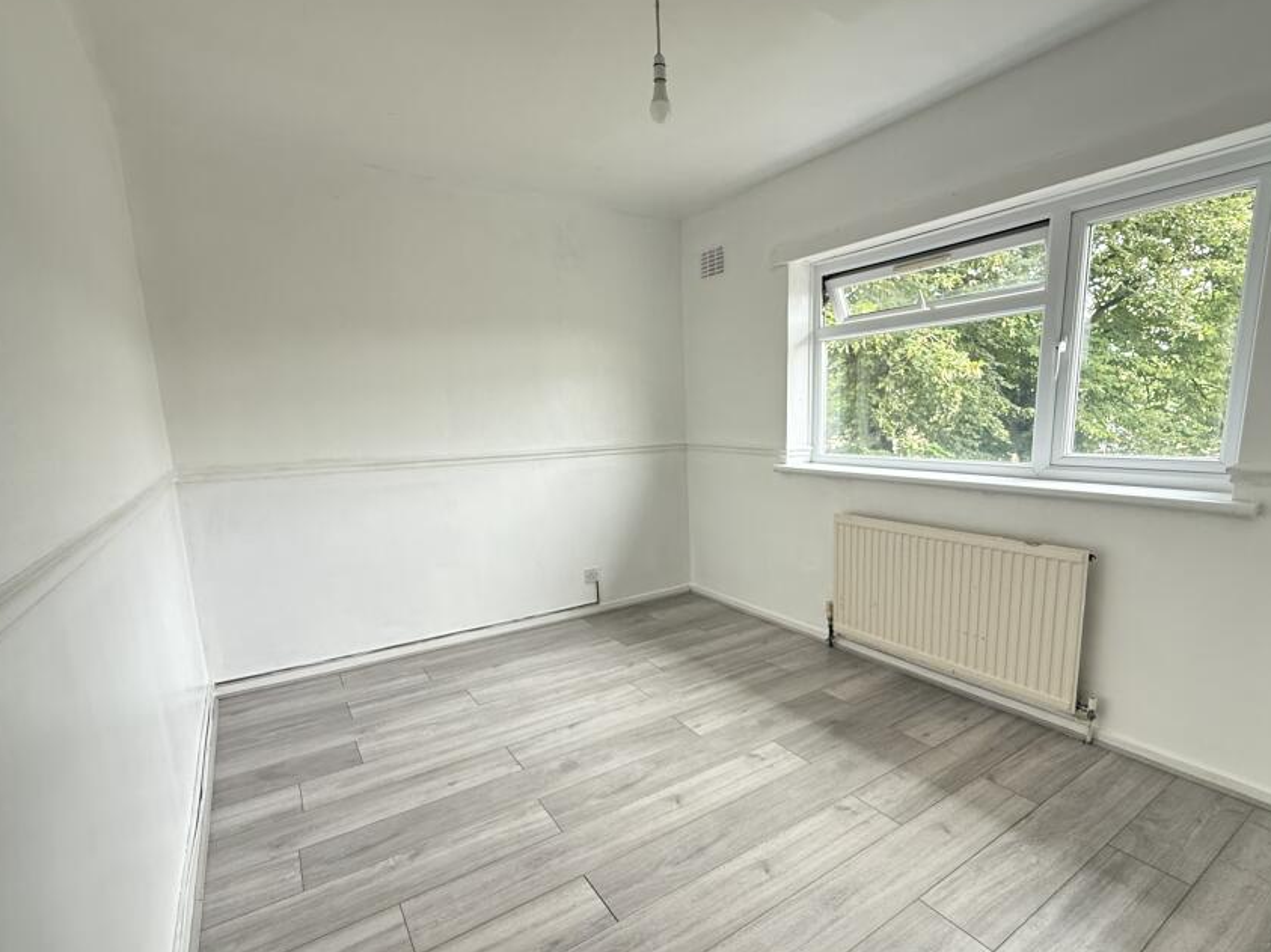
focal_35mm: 17
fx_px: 624
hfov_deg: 90.8
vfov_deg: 74.4
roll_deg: +1.6
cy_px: 533
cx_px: 689
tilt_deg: -10.3
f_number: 2.2
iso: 320
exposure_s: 1/69
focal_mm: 2.22
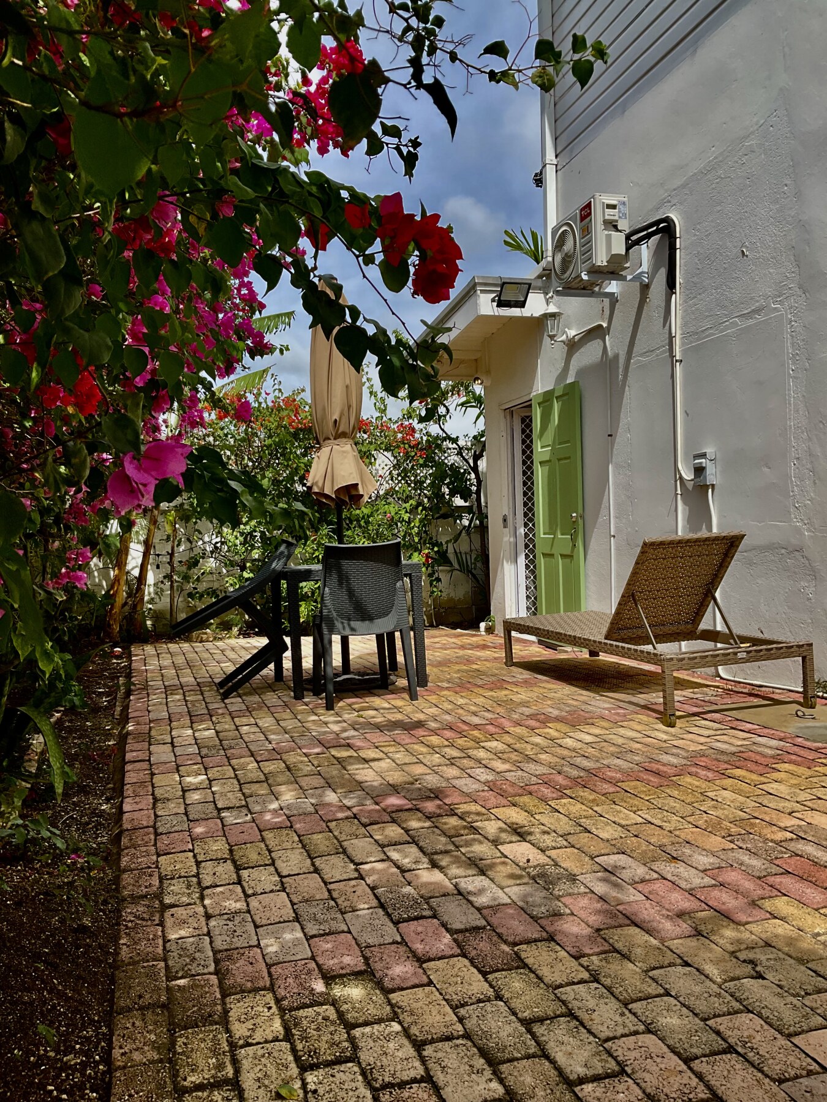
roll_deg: +1.9
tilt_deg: +0.0
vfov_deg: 61.7
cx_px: 414
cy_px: 551
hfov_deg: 48.2
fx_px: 924
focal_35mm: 29
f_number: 1.8
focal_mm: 3
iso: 16
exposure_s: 1/1786
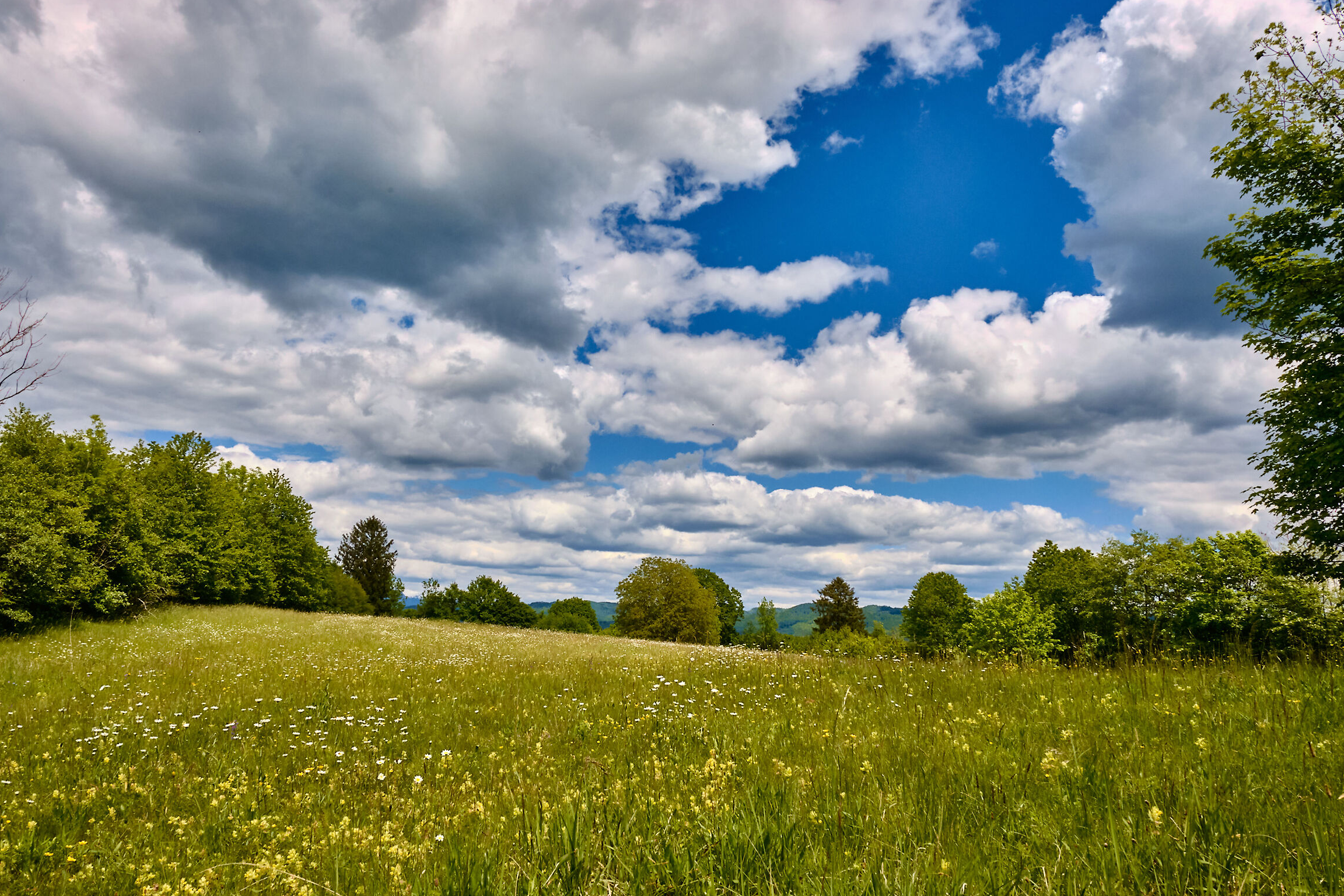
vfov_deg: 51.3
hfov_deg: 71.5
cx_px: 651
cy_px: 460
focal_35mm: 25
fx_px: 933
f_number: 11
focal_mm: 16
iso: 1600
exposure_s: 1/2200
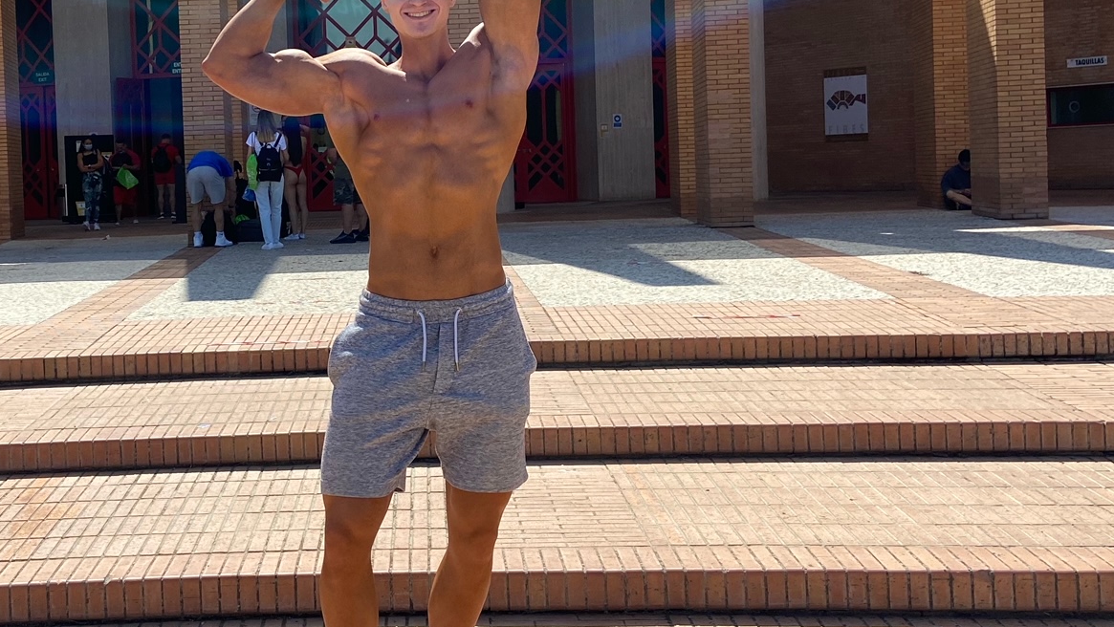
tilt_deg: -1.9
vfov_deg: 24.3
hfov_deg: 41.3
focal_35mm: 49
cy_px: 202
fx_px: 1448
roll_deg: +2.1
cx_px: 337
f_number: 1.8
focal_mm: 4.25
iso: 32
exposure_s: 1/2967
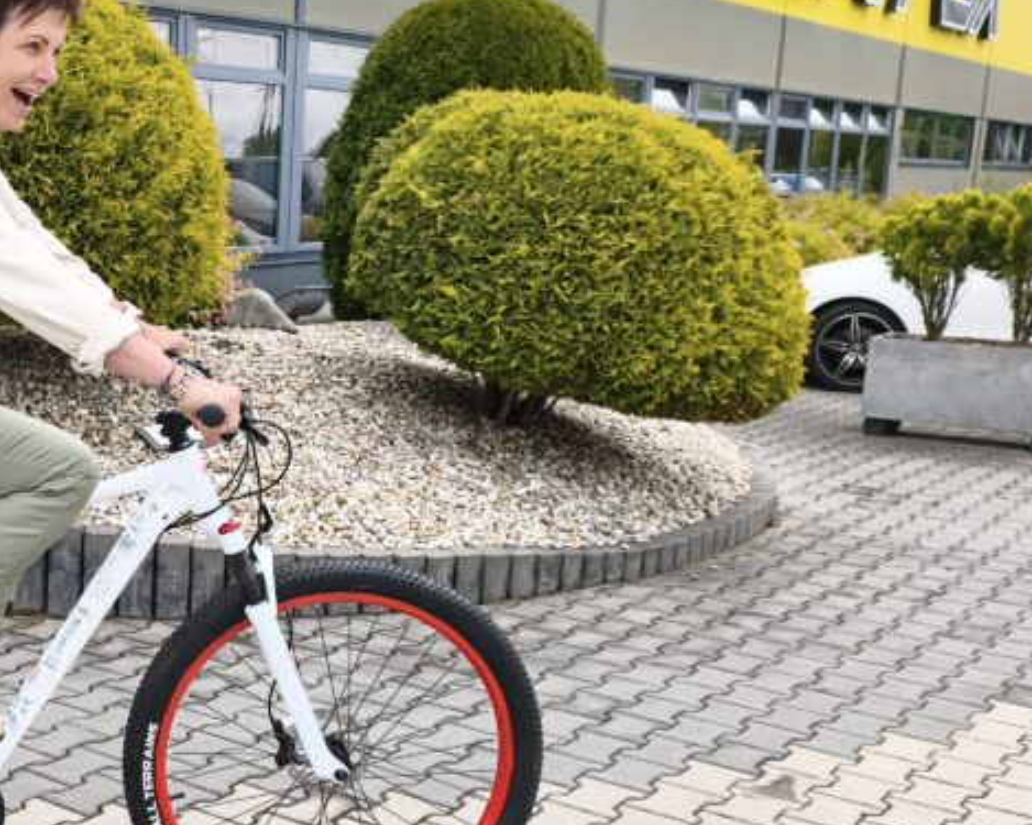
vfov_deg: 30.8
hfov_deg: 35.4
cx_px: 66
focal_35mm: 49
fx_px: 1496
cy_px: 464
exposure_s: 1/1522
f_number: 1.62
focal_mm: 6.45
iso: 50
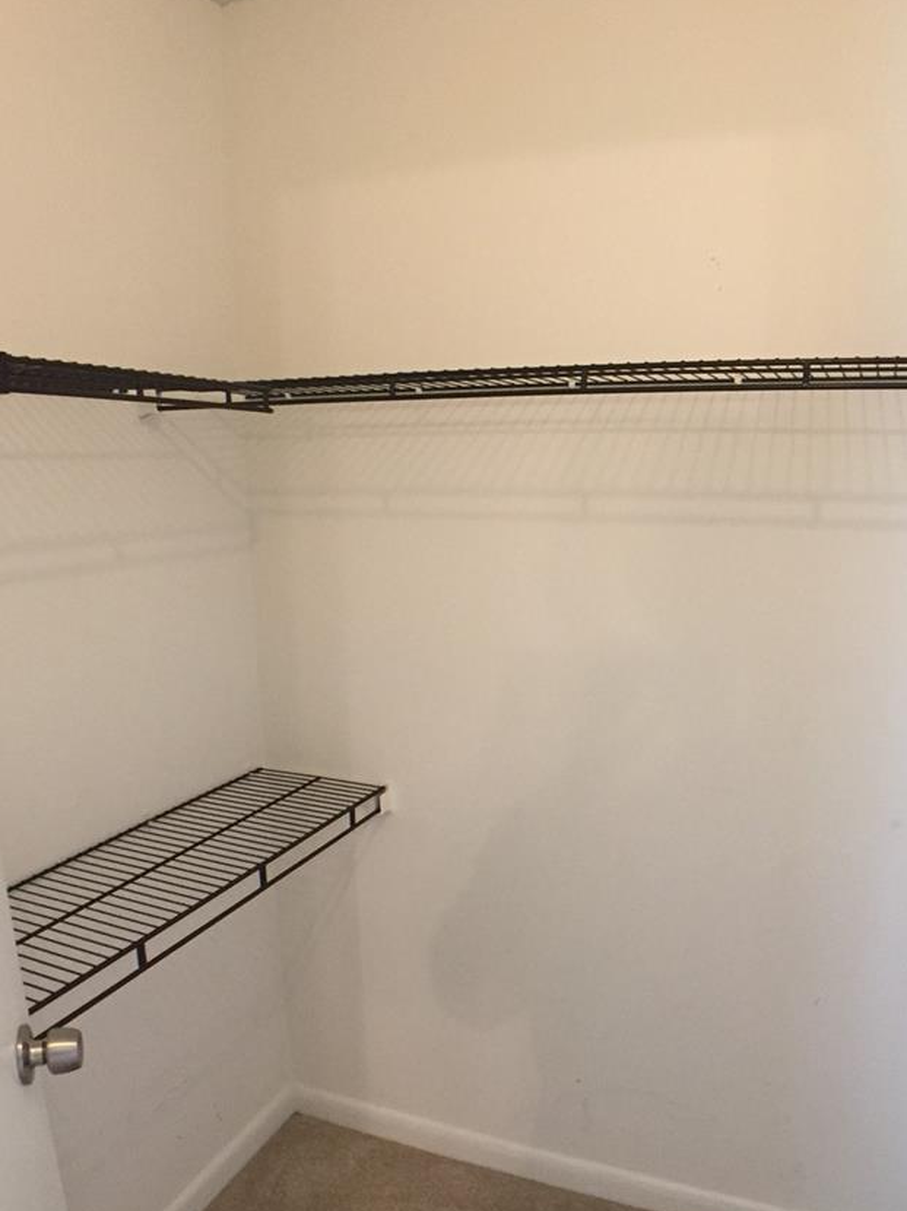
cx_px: 470
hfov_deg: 34.3
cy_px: 726
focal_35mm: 42
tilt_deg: -13.9
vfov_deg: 44.6
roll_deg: +1.2
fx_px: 1468
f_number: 2.2
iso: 160
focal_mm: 4.15
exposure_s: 1/30
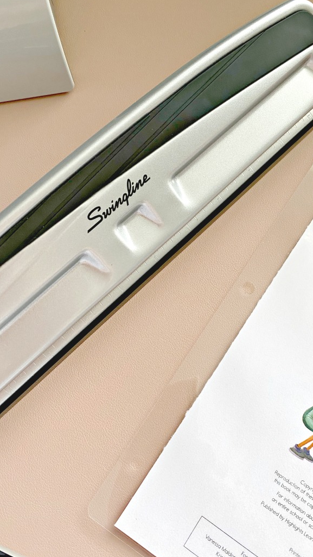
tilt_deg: -75.8
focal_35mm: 29
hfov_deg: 39.6
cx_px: 213
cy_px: 280
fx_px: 428
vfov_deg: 66.1
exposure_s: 1/60
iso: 125
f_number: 1.8
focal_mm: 4.25
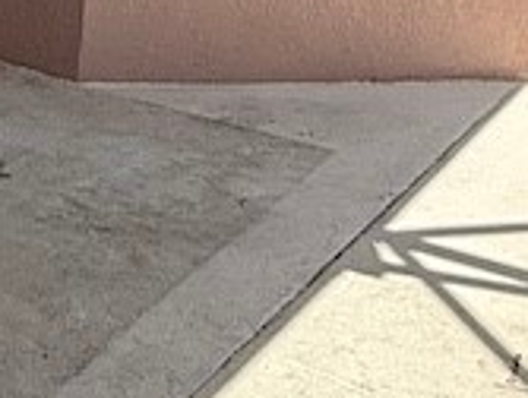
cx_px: -256
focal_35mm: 107
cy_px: -136
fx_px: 1636
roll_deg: -1.1
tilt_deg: -9.3
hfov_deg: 16.7
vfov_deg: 13.3
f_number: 2.2
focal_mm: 2.22
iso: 64
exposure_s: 1/734
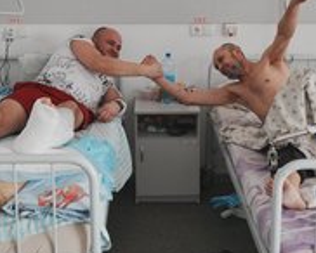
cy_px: 77
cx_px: 149
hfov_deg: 29.5
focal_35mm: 64
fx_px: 599
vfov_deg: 23.7
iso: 1600
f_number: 3.5
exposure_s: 1/125
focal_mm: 31
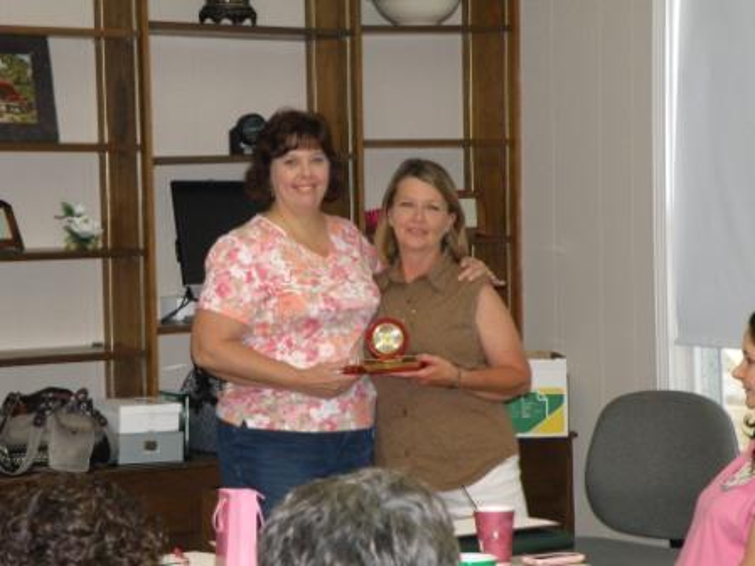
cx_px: 378
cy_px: 283
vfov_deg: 12.2
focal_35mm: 121
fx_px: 2639
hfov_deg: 16.3
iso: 320
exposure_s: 1/125
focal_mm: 21.47
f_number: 4.2
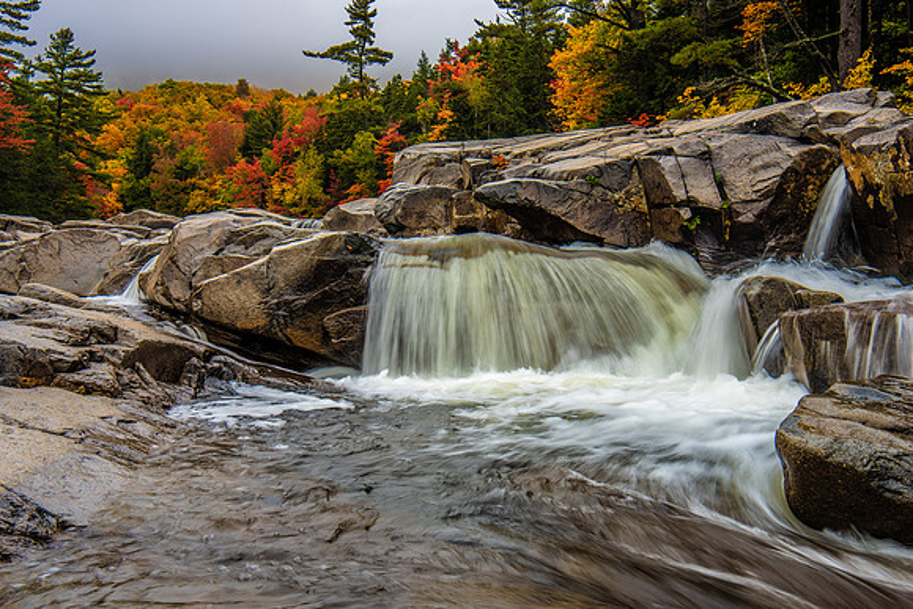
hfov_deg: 48.4
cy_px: 304
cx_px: 456
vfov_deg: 33.4
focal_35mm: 40
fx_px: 1015
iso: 64
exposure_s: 1/10
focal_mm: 40
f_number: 11
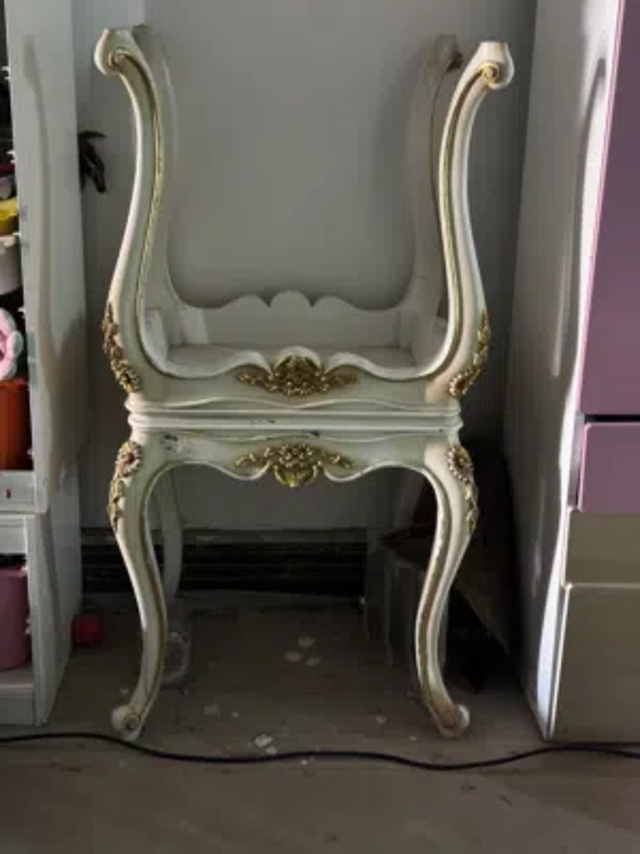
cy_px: 427
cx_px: 320
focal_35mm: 48
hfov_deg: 30.3
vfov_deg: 39.7
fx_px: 1183
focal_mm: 6.76
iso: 640
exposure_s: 1/25
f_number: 1.78
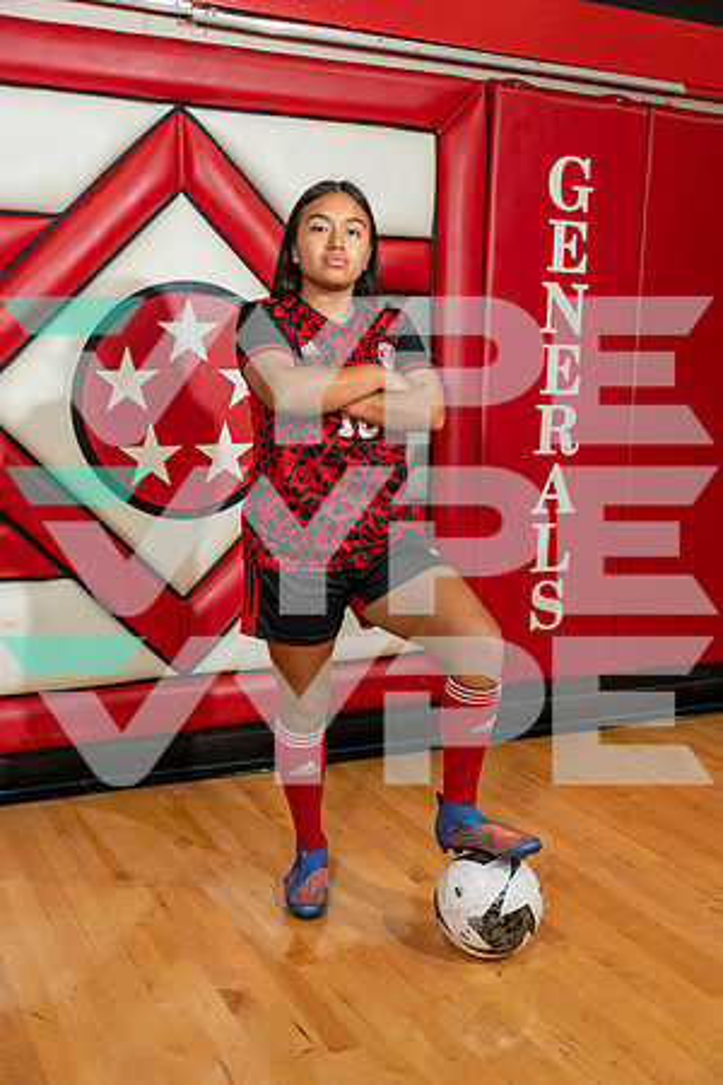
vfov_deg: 49.6
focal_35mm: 39
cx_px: 362
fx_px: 1175
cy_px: 542
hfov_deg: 34.2
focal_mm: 39
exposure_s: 1/250
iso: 1000
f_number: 4
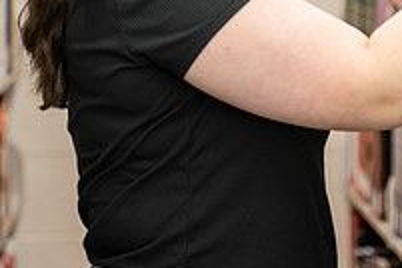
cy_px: -15
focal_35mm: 179
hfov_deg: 11.5
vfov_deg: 7.6
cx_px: 260
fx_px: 1999
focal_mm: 62
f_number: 2.8
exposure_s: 1/200
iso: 1250
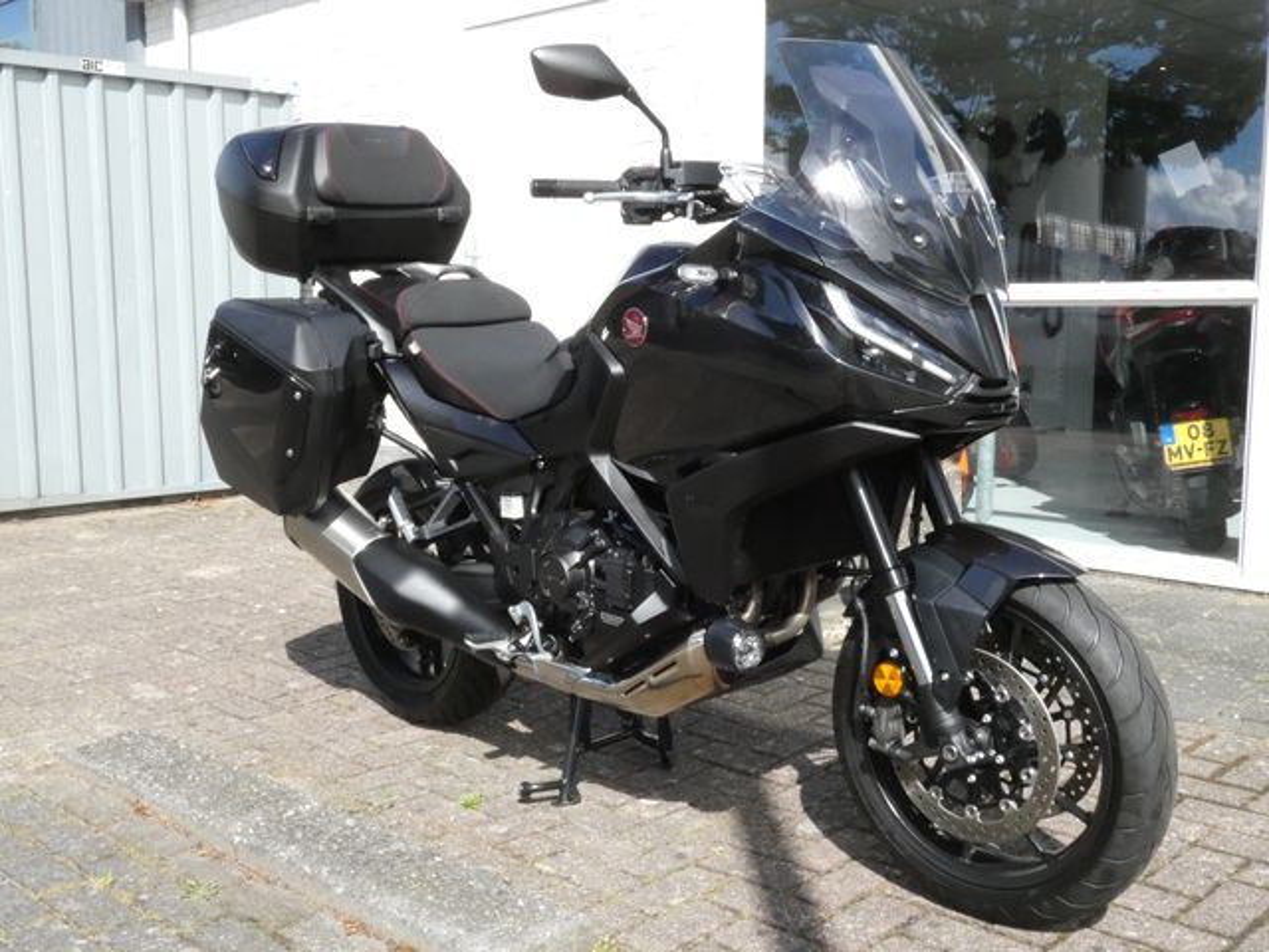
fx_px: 1430
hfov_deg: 47.9
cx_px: 634
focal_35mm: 39
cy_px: 476
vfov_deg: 36.8
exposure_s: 1/800
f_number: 8
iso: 800
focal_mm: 7.1
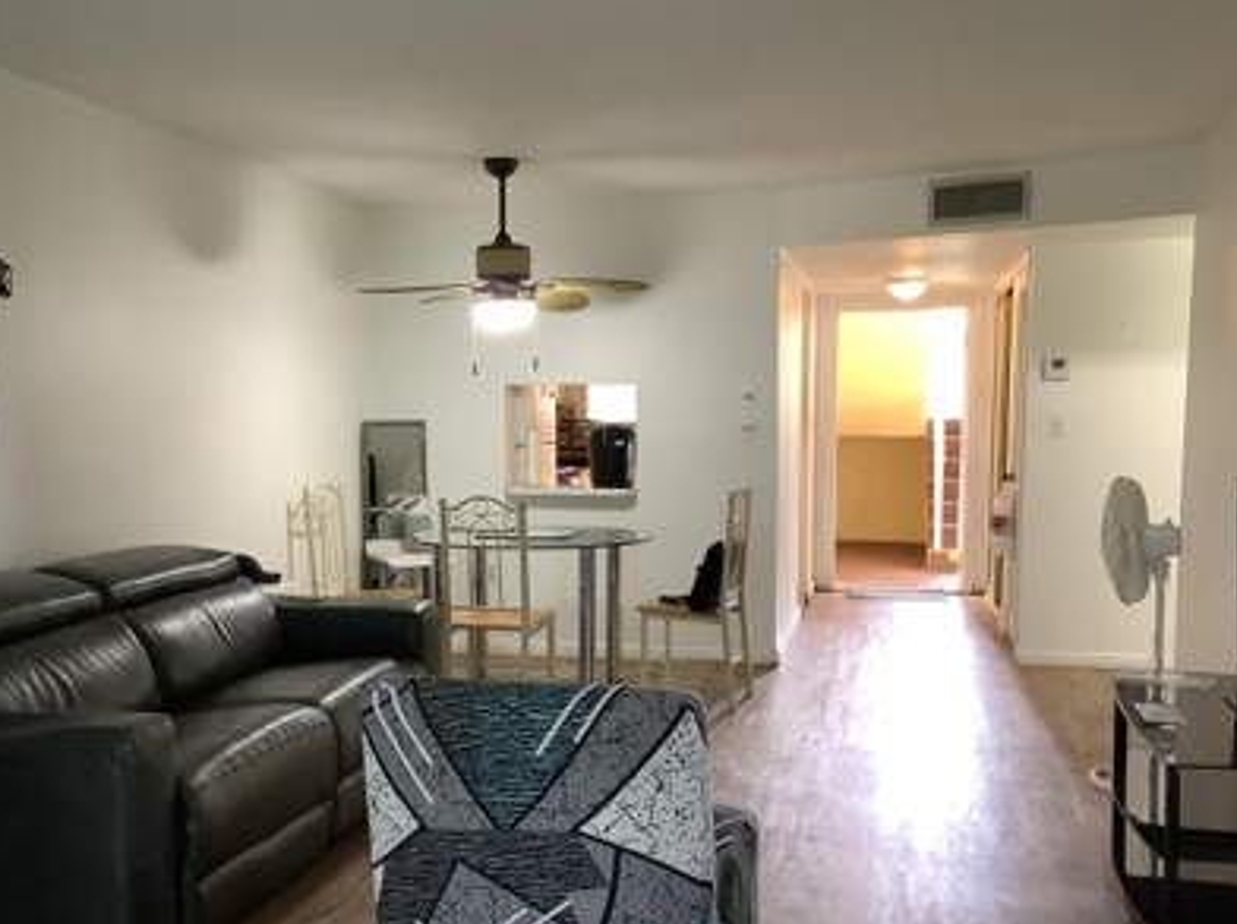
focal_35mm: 38
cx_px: 540
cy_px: 560
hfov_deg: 48.9
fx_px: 1356
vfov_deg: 37.5
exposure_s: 1/60
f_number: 2.4
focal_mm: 3.3
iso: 200
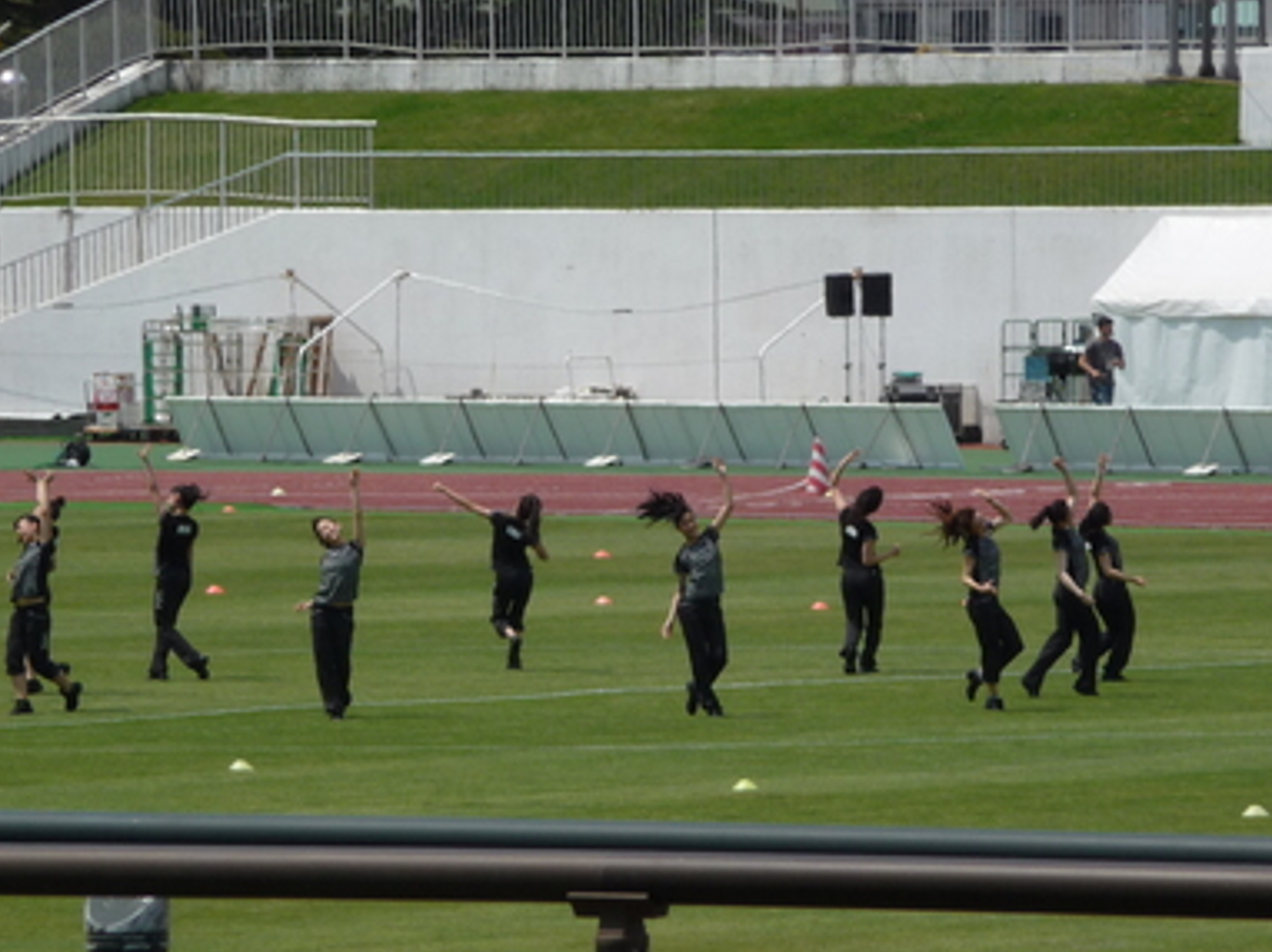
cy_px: 498
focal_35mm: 417
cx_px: 613
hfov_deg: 4.8
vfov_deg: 3.6
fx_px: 15313
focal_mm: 47
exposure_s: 1/1000
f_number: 4.9
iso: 100
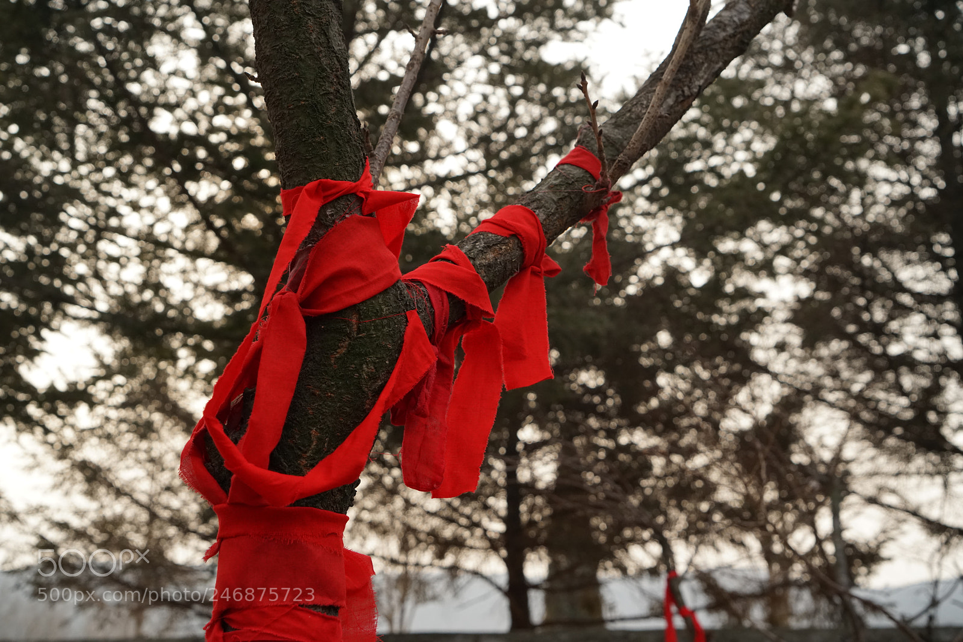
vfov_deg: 33.4
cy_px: 321
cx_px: 482
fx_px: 1070
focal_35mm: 40
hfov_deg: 48.5
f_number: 6.3
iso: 1600
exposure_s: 1/2000
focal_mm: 40
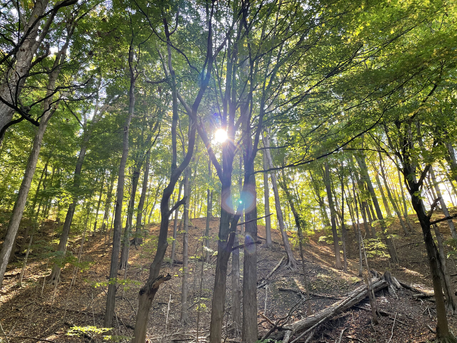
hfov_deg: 67.3
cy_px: 172
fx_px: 343
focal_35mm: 26
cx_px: 228
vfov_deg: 53.1
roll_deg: +1.8
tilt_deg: +32.6
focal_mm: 4.2
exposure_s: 1/121
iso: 40
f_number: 1.6
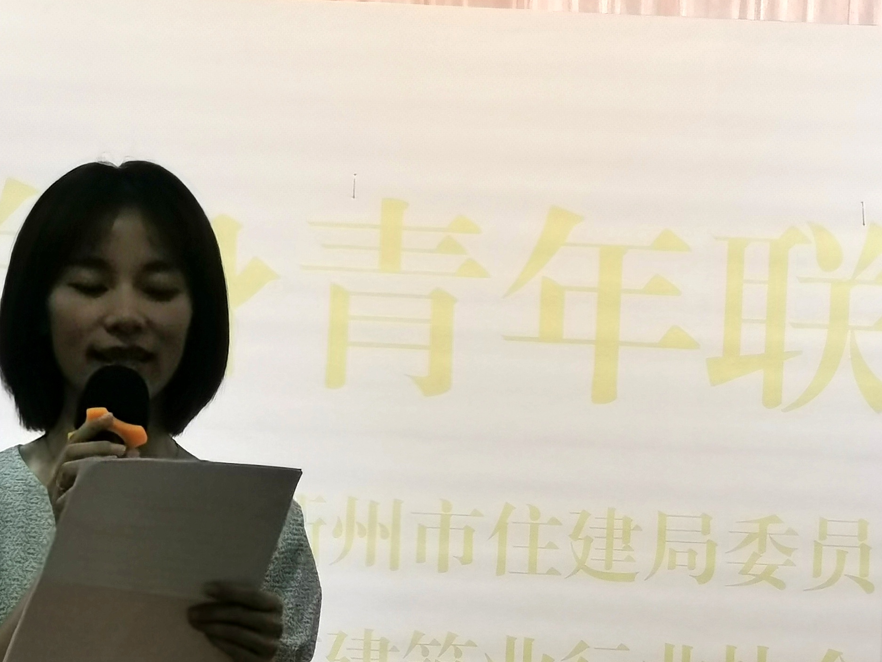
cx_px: 399
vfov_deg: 9.1
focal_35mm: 163
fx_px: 4153
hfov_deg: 12.1
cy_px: 548
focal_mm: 5.58
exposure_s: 1/180
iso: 64
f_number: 1.8
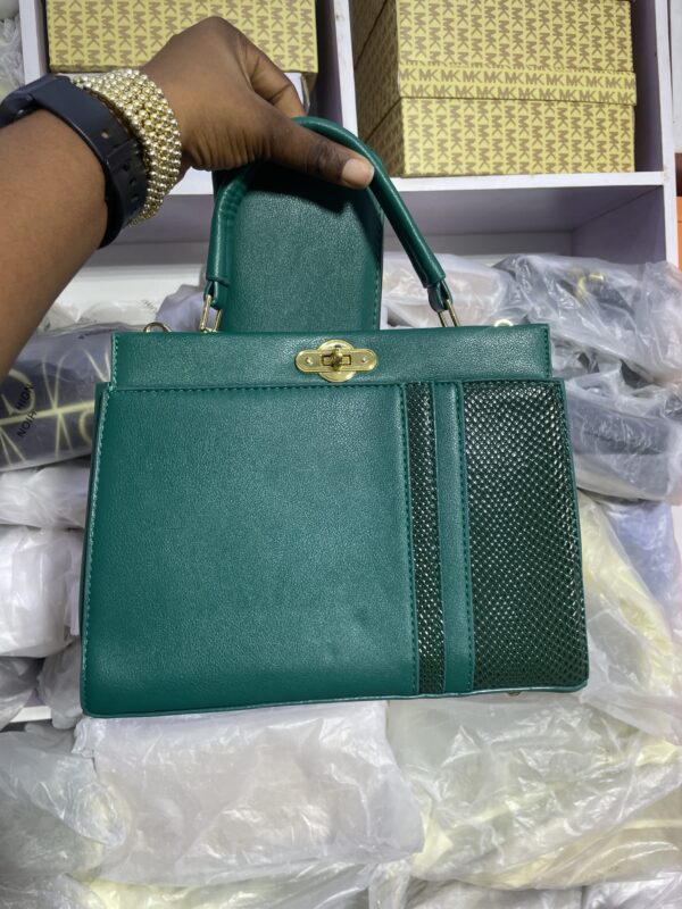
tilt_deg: -5.4
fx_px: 683
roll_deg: +3.8
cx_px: 341
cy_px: 454
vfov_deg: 67.3
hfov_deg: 53.1
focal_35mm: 26
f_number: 1.6
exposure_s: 1/113
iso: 32
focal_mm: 4.2
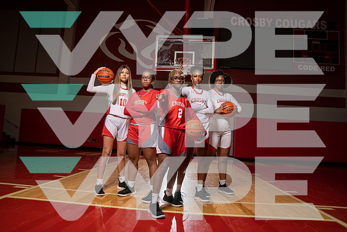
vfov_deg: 53.2
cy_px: 116
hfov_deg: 73.7
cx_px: 174
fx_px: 231
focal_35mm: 24
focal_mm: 24
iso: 400
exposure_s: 1/250
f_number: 9
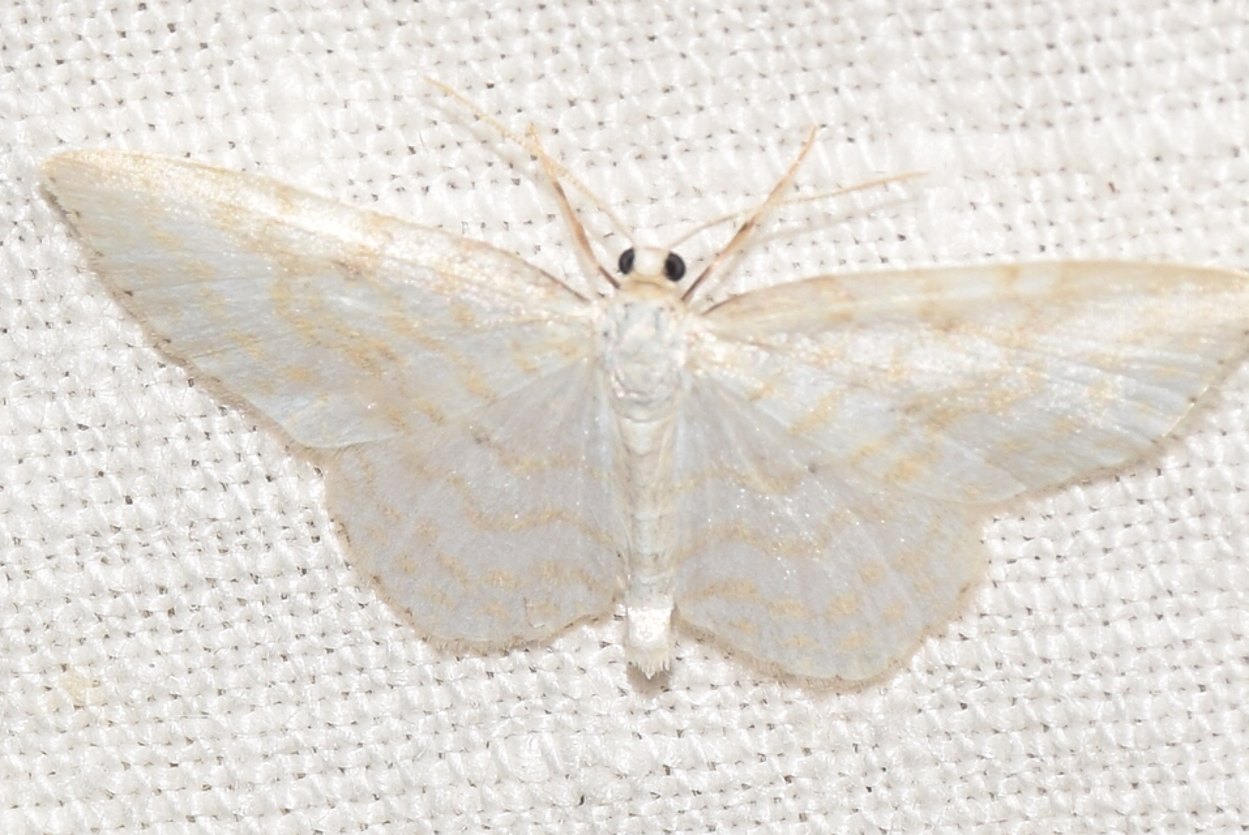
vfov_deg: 6.6
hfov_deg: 9.8
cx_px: 624
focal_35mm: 210
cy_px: 418
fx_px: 7292
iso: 100
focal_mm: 140
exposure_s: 1/160
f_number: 13
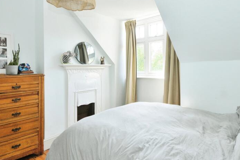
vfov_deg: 56.7
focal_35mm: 22
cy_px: 63
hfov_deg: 78.1
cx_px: 138
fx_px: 147
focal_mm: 10
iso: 500
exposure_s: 1/60
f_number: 6.3
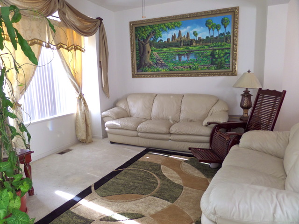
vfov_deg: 56.8
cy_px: 112
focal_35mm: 24
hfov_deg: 71.6
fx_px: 207
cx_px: 150
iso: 160
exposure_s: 1/30
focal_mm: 4
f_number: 3.2
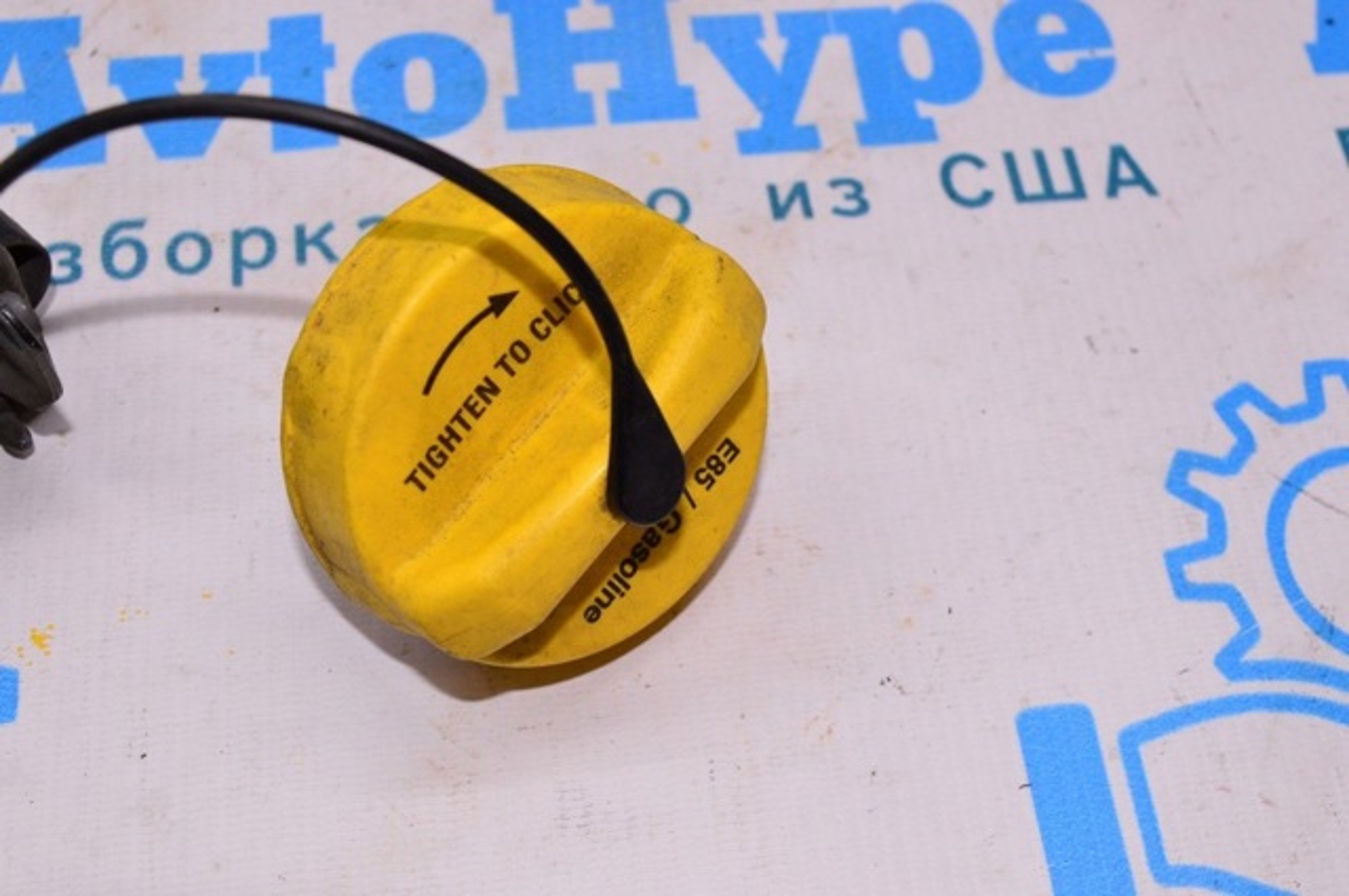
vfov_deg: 25.0
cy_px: 448
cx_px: 674
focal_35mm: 54
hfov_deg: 36.9
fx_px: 2021
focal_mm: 36
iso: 1600
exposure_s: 1/160
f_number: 8
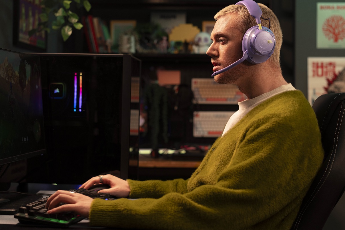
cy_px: 97
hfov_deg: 30.9
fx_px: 623
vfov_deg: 20.9
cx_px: 197
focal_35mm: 65
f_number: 2.8
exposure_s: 1/250
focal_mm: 55
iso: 640
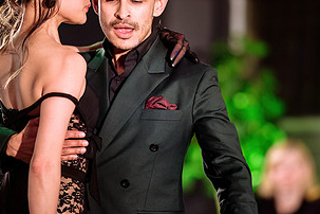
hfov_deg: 9.5
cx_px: 136
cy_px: 102
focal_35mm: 216
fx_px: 1920
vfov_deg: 6.4
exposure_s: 1/250
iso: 800
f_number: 1.4
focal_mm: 105
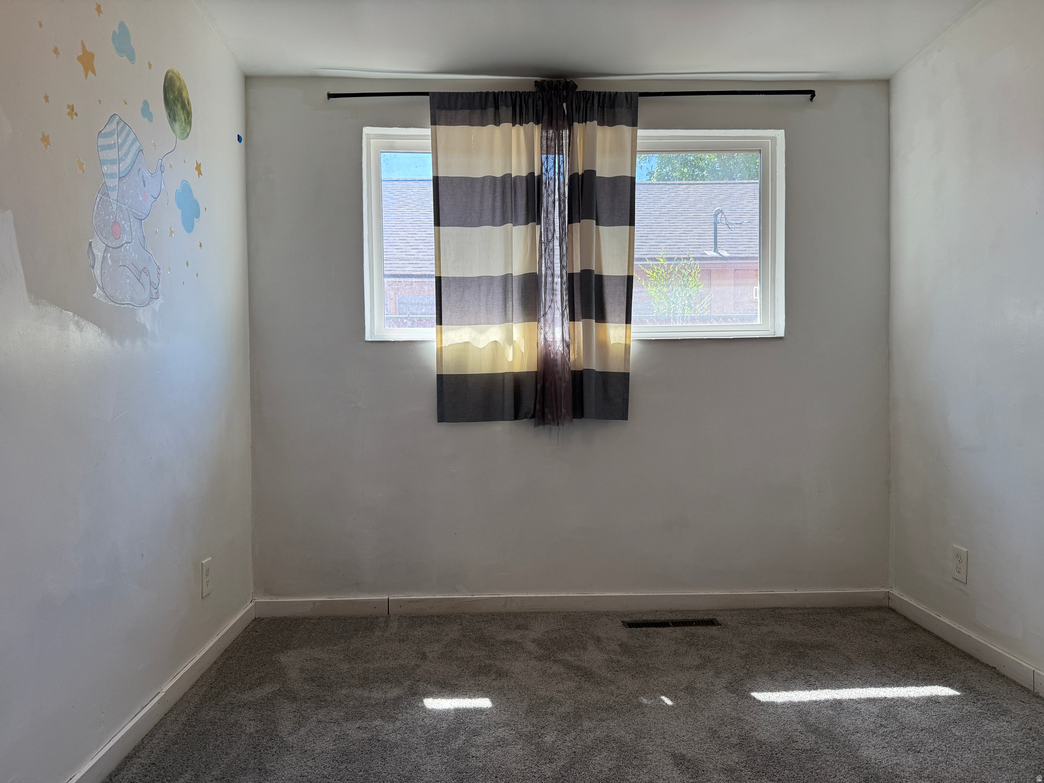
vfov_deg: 56.8
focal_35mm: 24
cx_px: 522
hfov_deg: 71.6
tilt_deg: -0.8
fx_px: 724
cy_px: 392
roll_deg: +0.5
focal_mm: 6.76
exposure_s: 1/269
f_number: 1.78
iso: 100
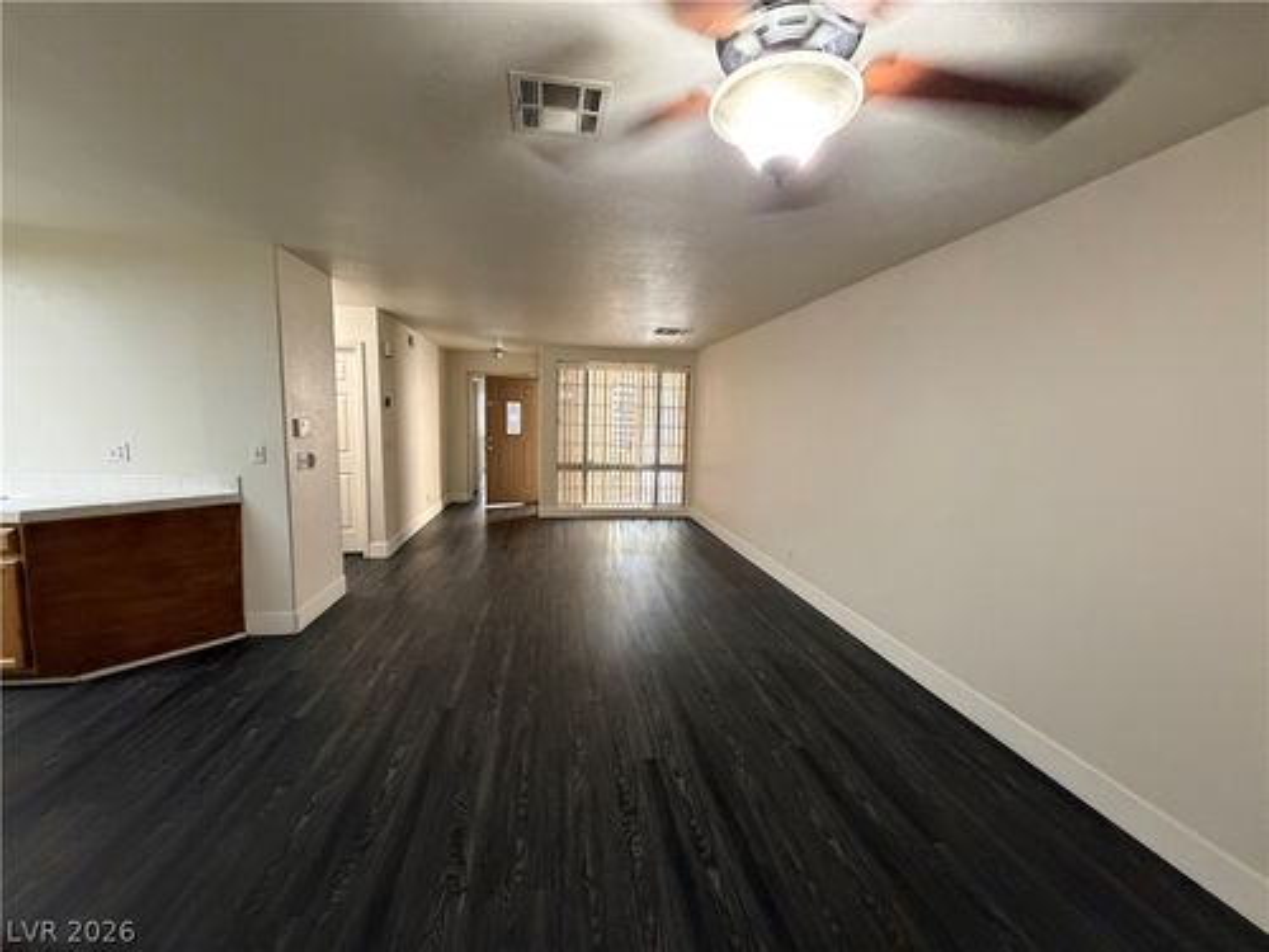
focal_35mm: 14
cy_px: 476
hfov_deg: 102.1
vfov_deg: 85.7
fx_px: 513
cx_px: 634
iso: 800
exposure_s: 1/60
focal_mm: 2.22
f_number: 2.2
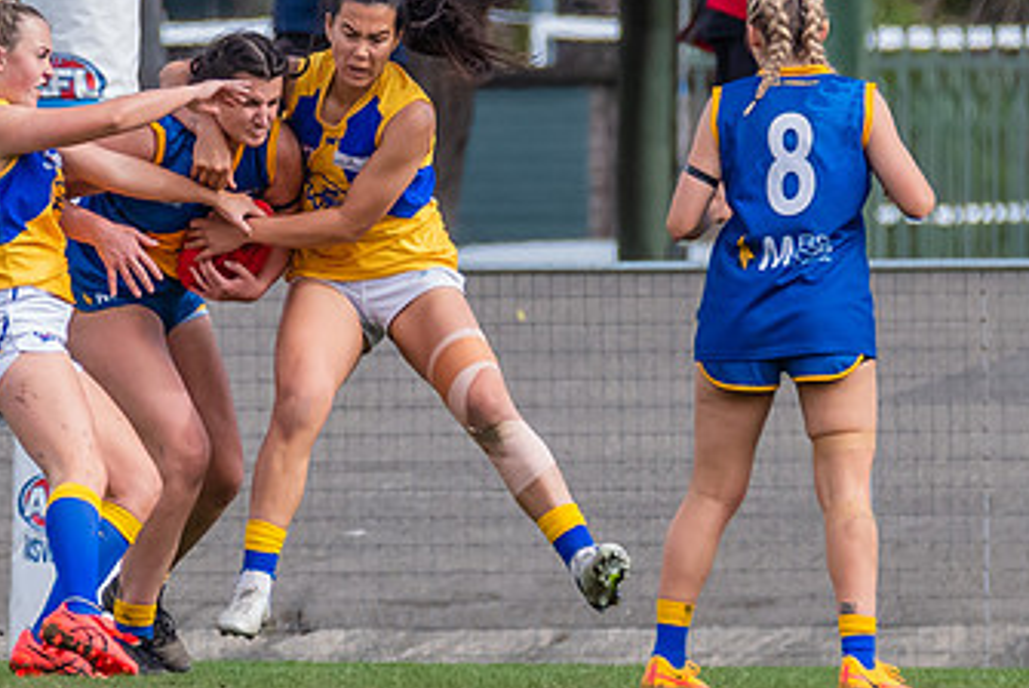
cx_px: 224
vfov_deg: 0.8
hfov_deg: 1.1
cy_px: 281
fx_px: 52294
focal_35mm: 1828
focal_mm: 420
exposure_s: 1/1600
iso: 800
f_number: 6.3
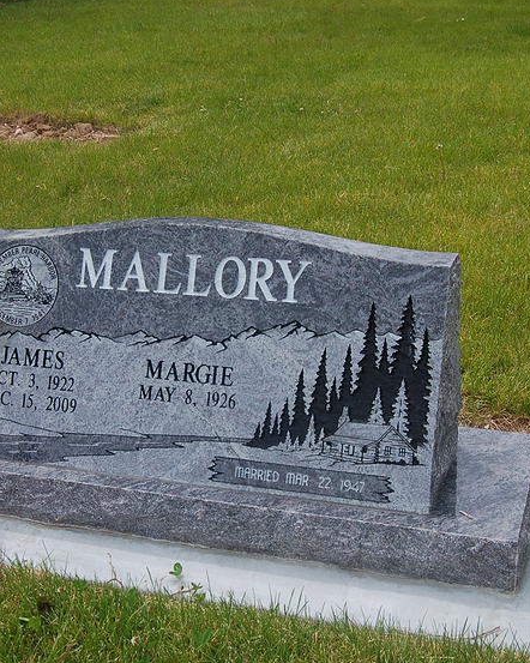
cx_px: 255
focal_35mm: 56
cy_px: 330
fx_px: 1099
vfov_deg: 33.6
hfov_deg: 27.1
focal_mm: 26
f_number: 6.3
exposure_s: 1/160
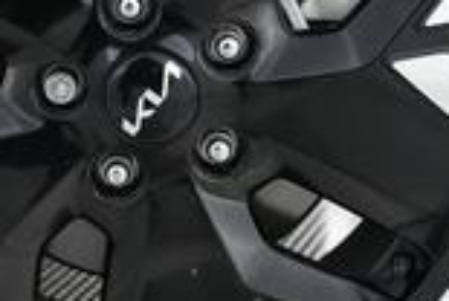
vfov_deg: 12.8
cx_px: 162
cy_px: 98
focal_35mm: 107
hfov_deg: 19.0
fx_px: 1337
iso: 5000
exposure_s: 1/160
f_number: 2.8
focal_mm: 26
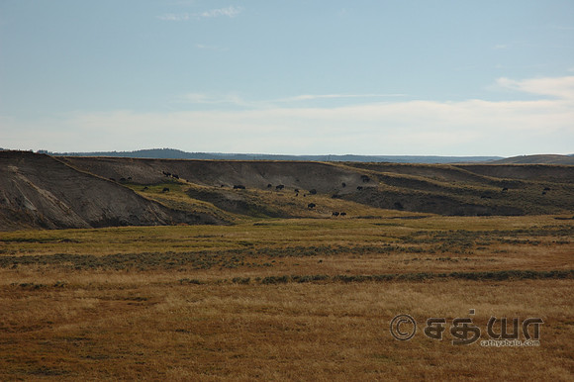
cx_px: 287
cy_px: 191
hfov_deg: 19.5
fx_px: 1673
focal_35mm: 105
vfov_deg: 13.0
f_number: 8
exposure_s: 1/250
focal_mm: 70
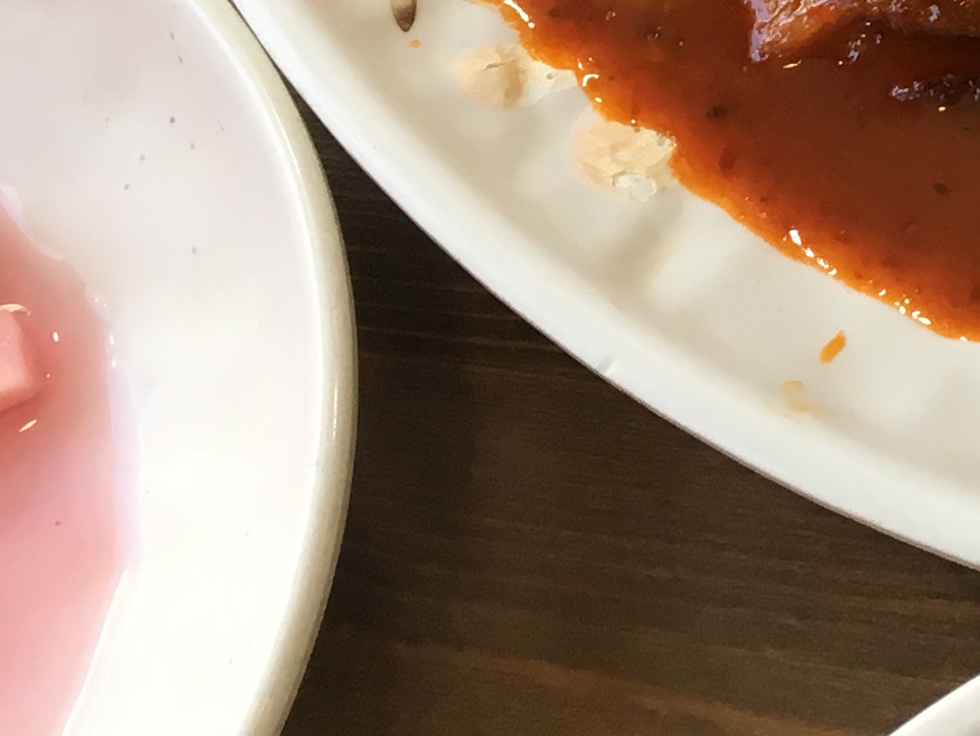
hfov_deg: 15.4
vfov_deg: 11.8
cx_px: 1510
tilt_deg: -57.1
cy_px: -556
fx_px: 3314
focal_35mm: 117
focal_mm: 4.15
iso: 25
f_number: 2.2
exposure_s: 1/30
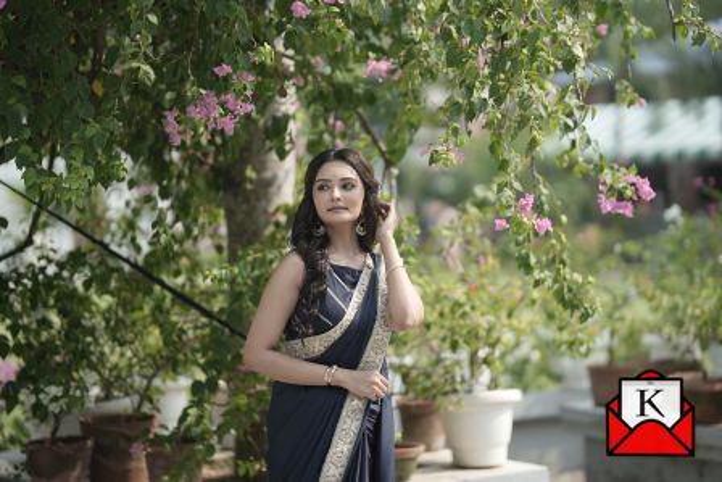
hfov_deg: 23.9
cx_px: 361
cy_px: 241
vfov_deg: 16.1
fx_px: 1705
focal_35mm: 85
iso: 80
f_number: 1.4
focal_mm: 85
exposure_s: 1/2000
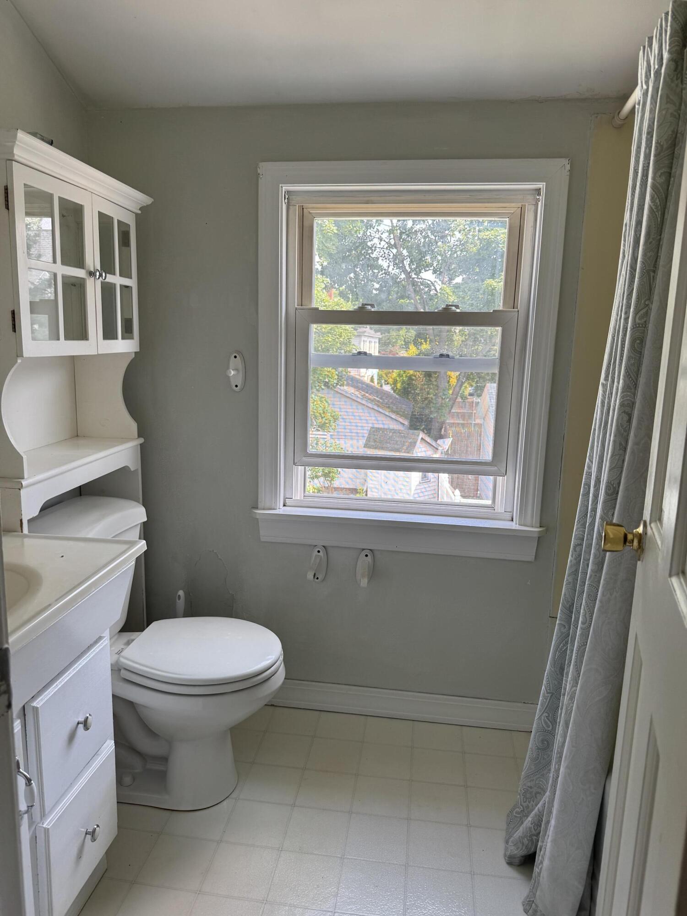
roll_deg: +0.0
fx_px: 635
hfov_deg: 56.8
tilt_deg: -10.7
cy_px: 458
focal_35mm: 24
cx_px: 344
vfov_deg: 71.6
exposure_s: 1/182
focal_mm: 6.76
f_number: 1.78
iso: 64
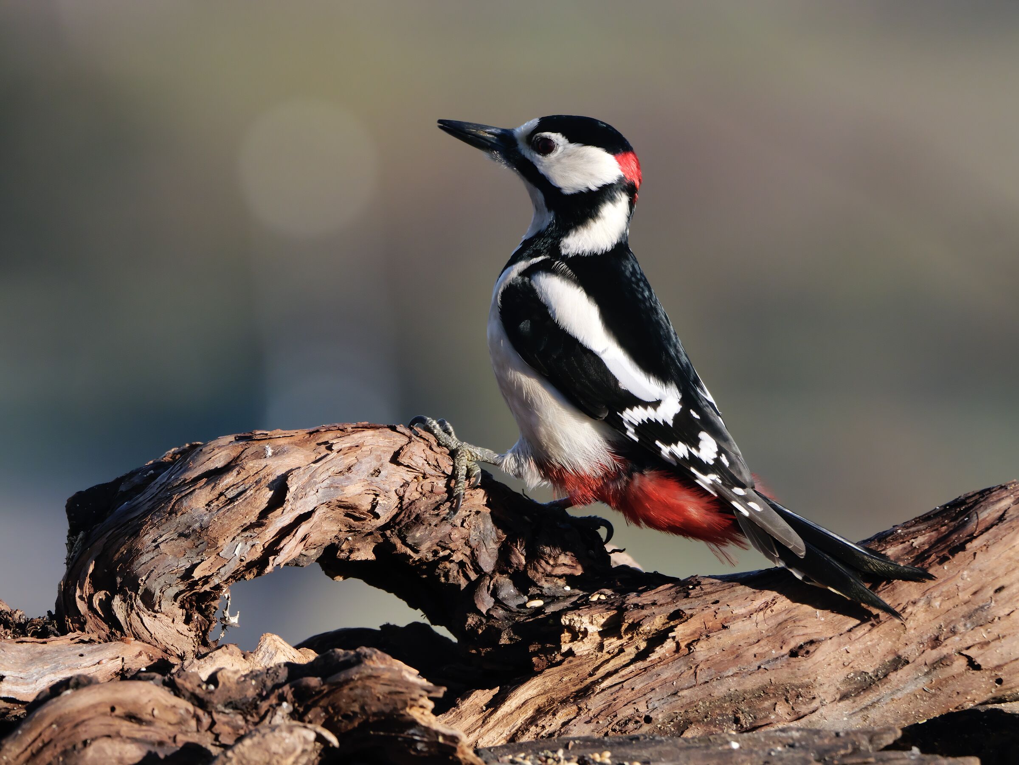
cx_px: 510
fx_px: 20614
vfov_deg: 2.1
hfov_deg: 2.8
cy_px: 382
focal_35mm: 700
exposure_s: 1/1000
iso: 1600
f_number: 8
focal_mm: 350
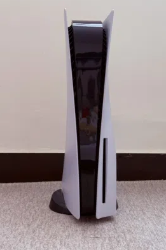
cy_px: 123
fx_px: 353
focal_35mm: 51
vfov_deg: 38.9
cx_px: 85
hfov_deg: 26.5
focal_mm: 6.76
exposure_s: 1/58
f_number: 1.78
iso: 250
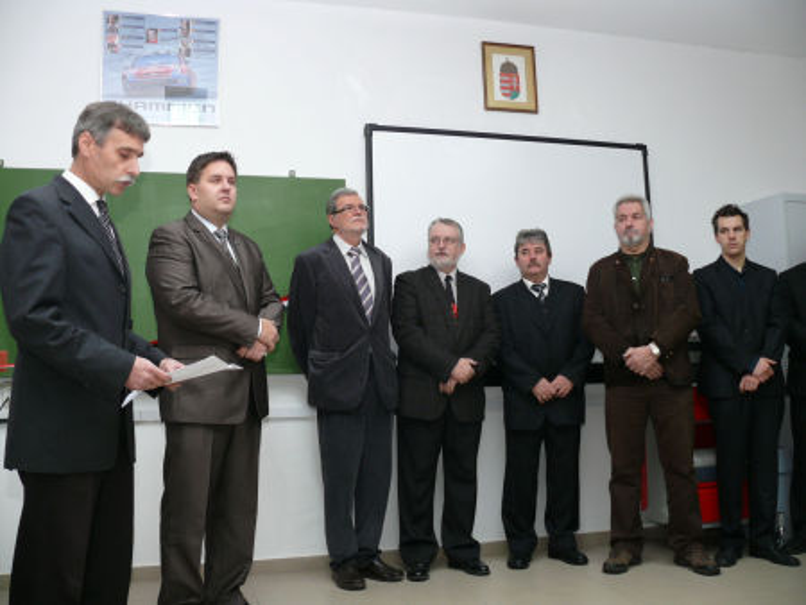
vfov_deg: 40.7
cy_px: 302
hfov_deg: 52.6
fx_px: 815
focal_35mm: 35
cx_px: 403
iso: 100
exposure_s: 1/30
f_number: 2.8
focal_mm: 7.4
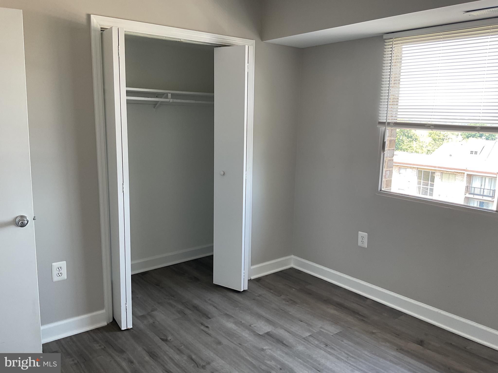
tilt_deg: -11.0
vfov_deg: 48.2
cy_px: 186
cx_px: 249
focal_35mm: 29
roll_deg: -0.9
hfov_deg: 61.7
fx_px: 417
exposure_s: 1/60
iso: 40
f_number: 1.8
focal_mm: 3
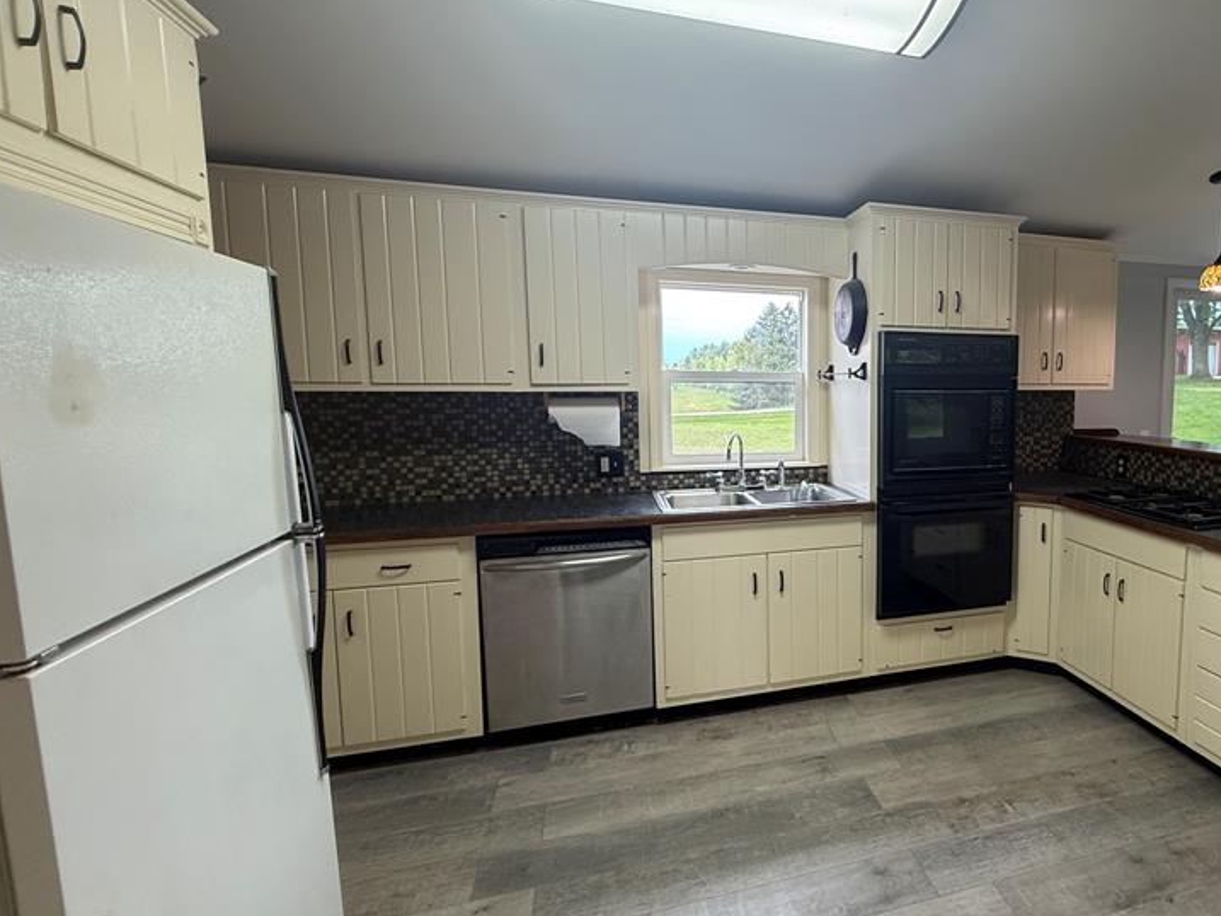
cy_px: 455
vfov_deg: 66.0
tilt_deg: -5.6
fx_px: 706
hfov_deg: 77.8
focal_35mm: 20
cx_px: 857
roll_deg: -0.5
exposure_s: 1/120
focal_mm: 2.22
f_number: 2.2
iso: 160
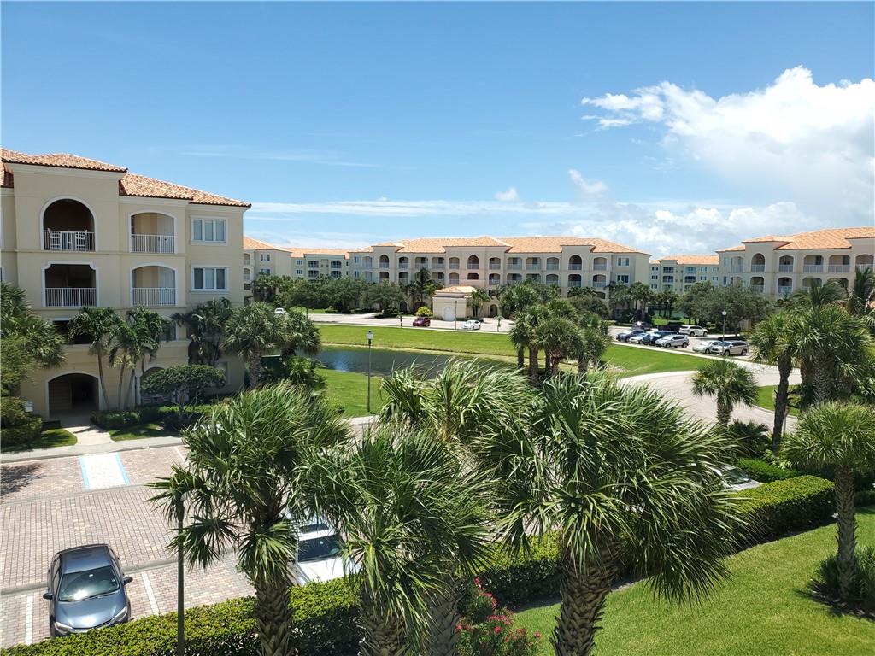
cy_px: 328
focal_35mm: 26
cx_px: 438
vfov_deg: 53.1
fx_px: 657
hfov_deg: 67.3
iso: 50
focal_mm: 4.3
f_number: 1.5
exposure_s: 1/2256
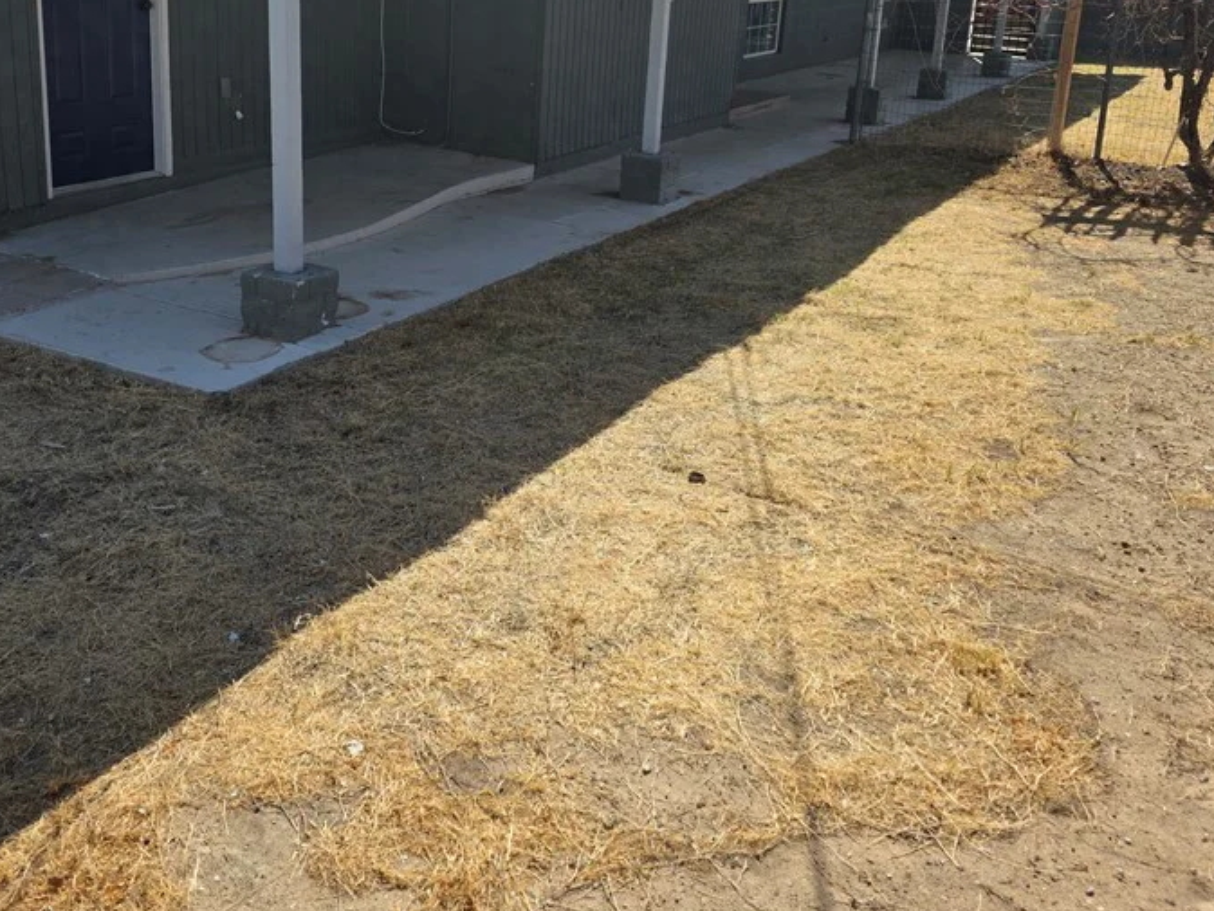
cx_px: 501
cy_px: 242
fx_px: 1228
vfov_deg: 39.7
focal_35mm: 35
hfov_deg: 52.3
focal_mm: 6.3
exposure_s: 1/7061
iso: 80
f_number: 1.7
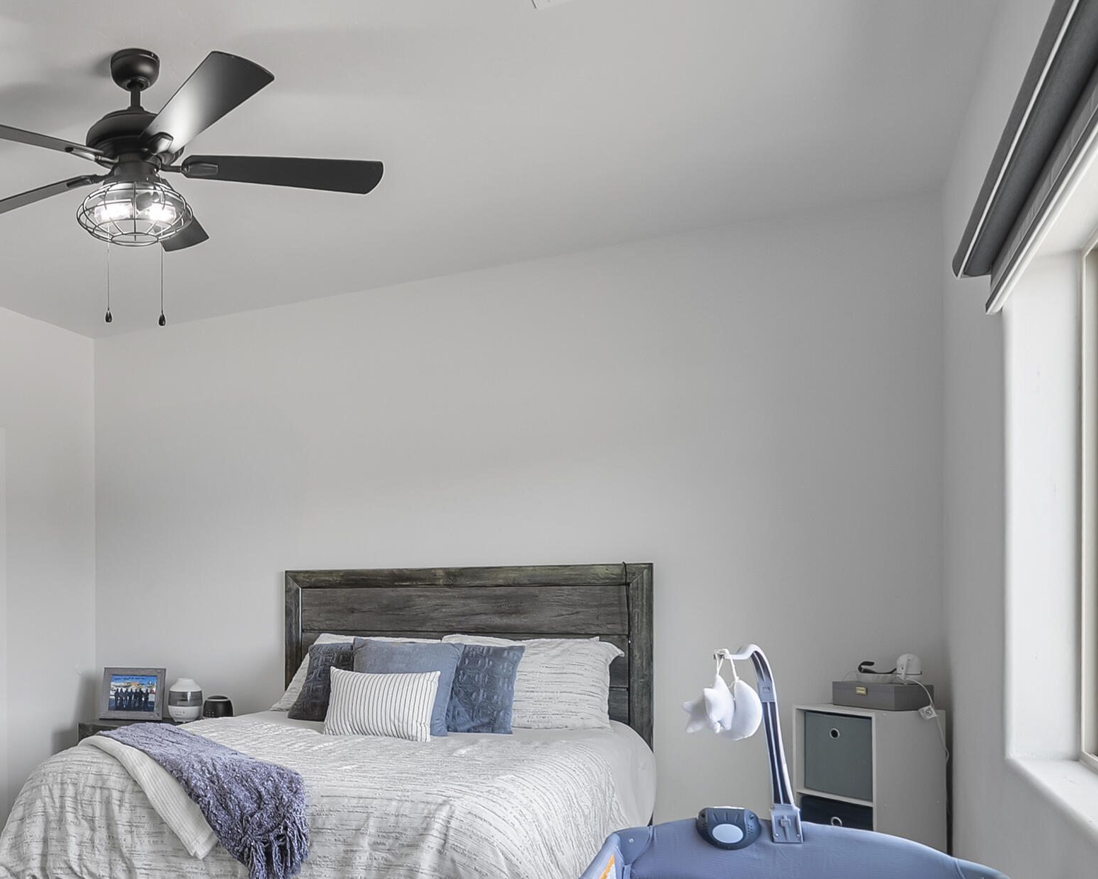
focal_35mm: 29
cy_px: 607
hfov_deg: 53.1
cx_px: 112
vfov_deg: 48.9
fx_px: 943
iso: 500
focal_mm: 16
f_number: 7.1
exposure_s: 1/4
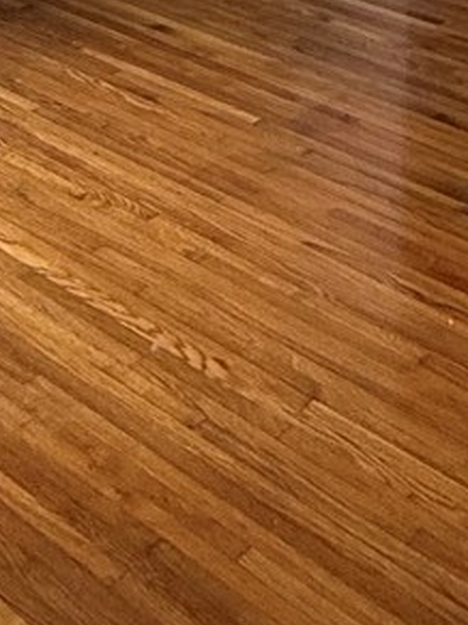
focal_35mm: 77
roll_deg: +0.9
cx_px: 21
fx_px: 1389
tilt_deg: -5.5
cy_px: -367
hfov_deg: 18.7
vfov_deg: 20.7
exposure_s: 1/99
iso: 200
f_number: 2.2
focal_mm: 2.22
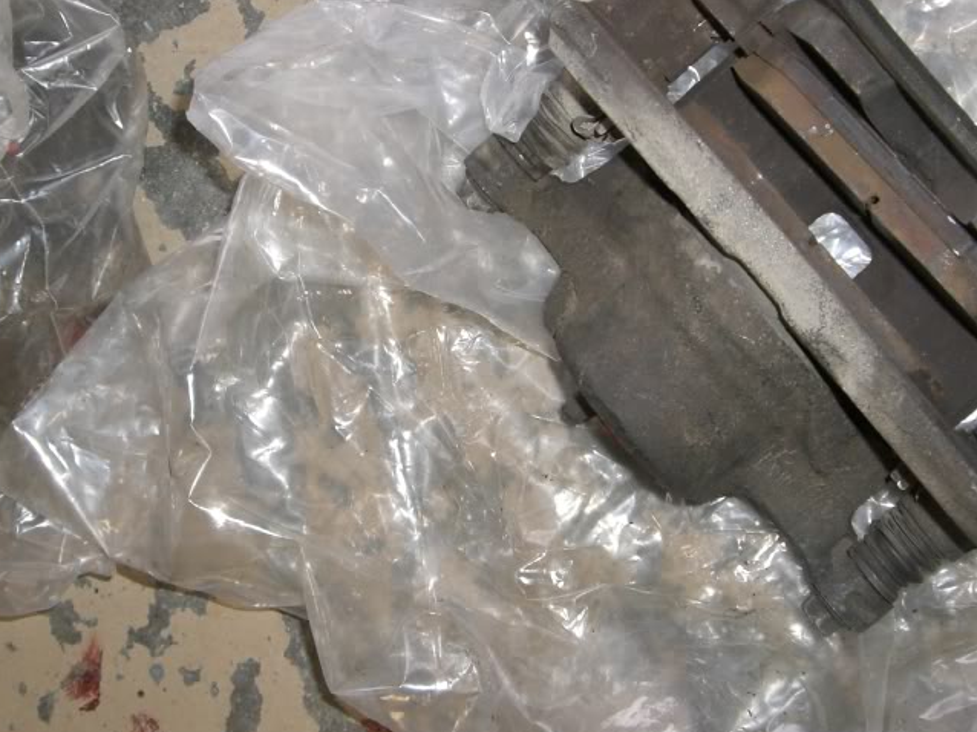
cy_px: 289
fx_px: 1721
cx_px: 466
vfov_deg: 24.0
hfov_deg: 31.7
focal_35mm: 61
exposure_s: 1/60
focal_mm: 6.2
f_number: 2.7
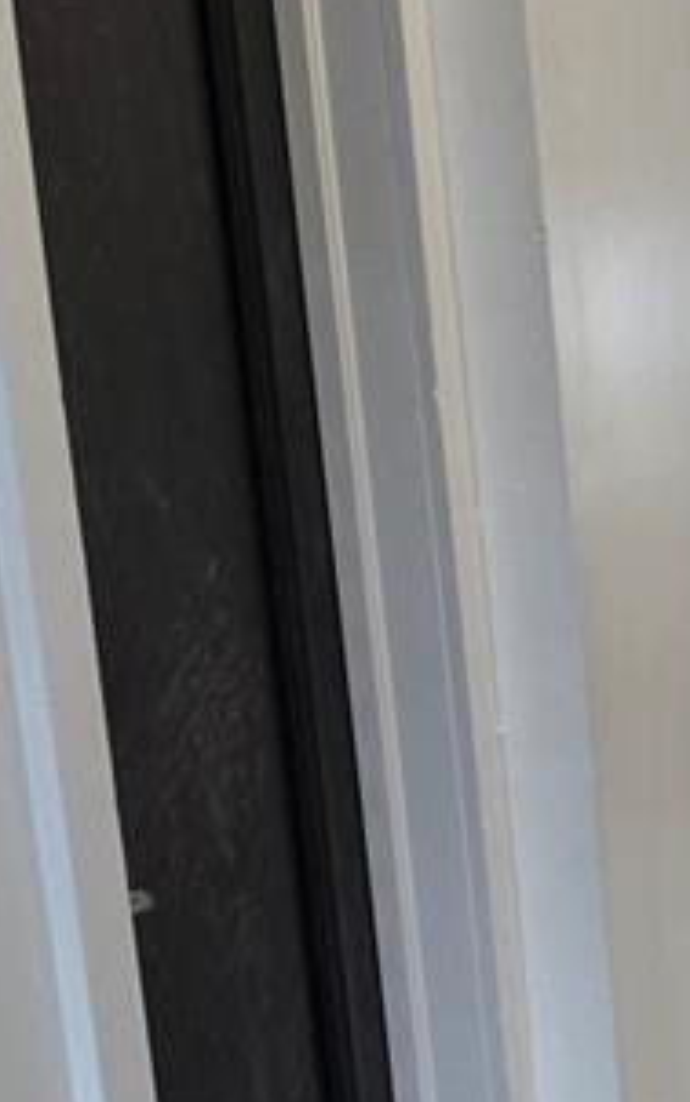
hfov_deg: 12.6
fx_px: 2916
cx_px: 1146
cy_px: 1325
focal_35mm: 97
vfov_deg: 20.1
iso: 25
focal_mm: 6.5
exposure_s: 1/120
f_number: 1.4
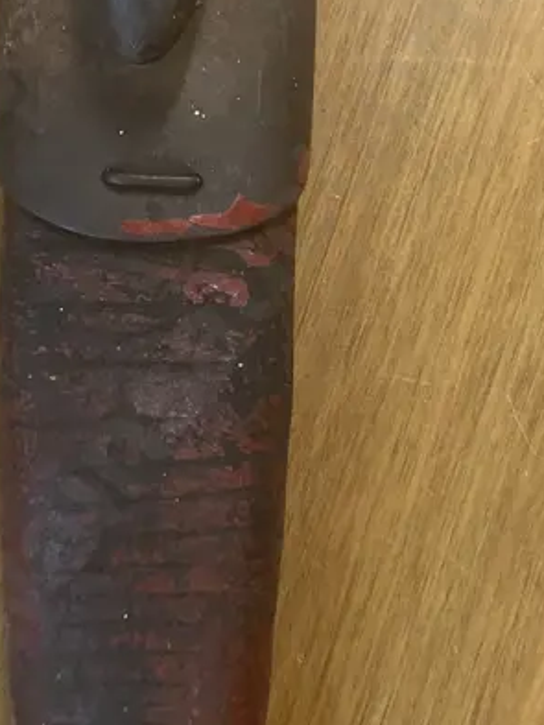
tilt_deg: -84.5
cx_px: 151
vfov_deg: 26.6
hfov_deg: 20.1
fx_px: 1529
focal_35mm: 73
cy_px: 417
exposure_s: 1/50
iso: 200
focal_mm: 3.99
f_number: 1.8
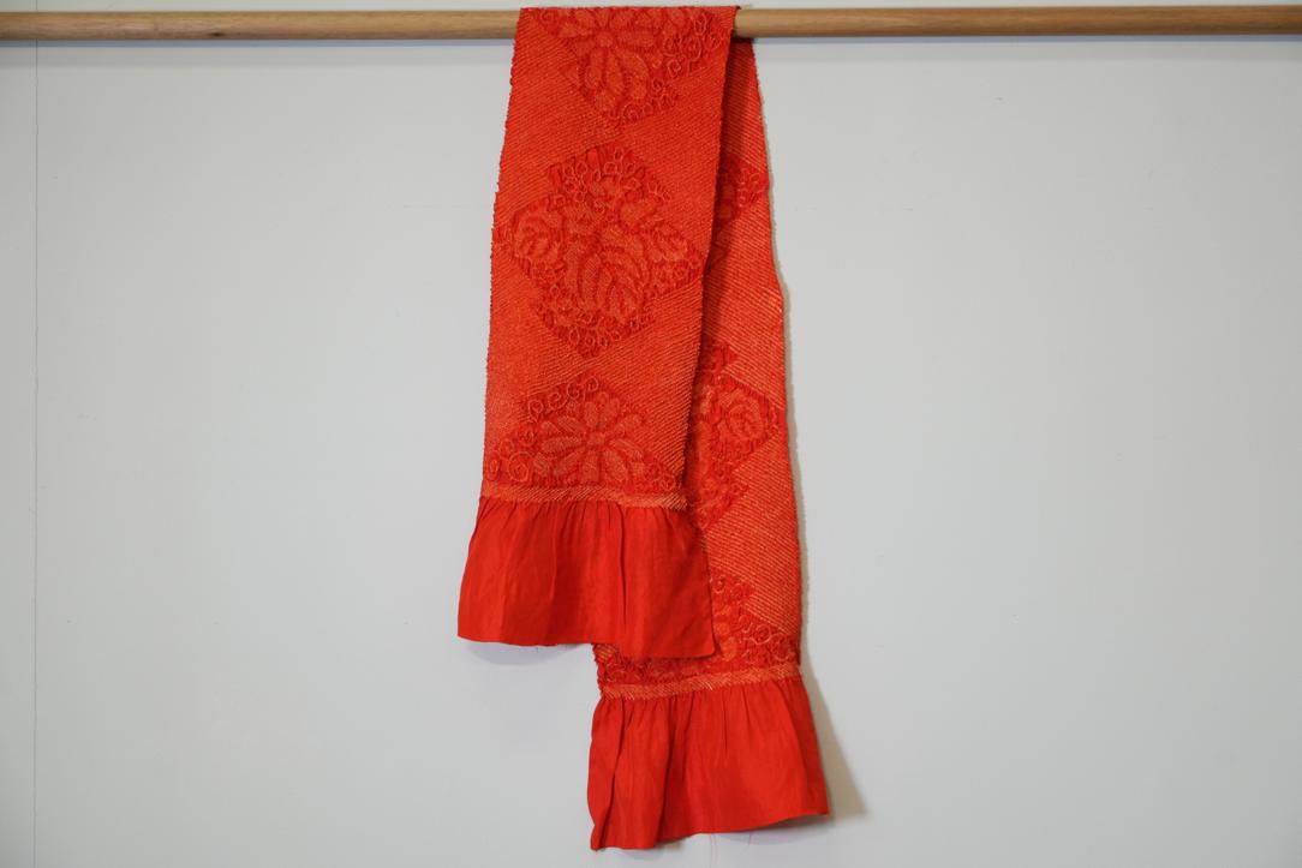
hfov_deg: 28.8
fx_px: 2532
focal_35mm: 70
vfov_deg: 19.5
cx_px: 651
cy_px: 434
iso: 2000
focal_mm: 70
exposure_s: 1/200
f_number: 5.6
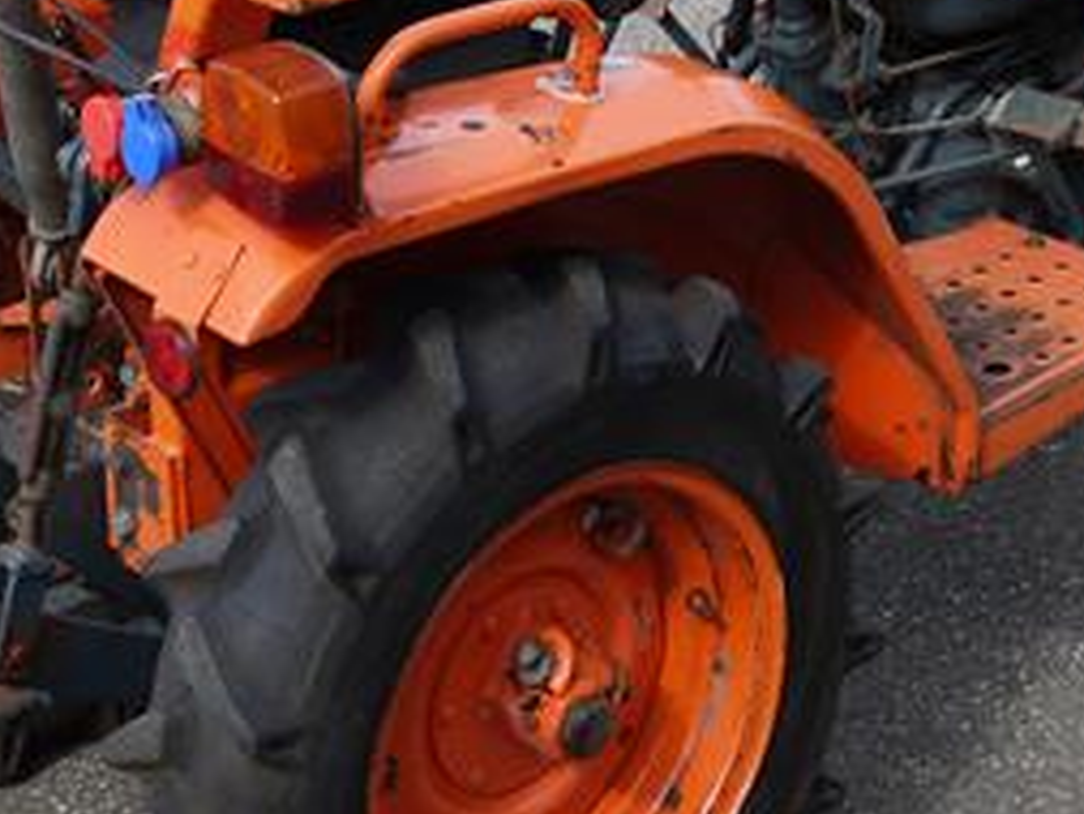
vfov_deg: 14.6
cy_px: 274
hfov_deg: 19.4
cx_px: 673
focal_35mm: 101
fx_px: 3164
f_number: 6.3
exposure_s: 1/200
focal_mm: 20
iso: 100
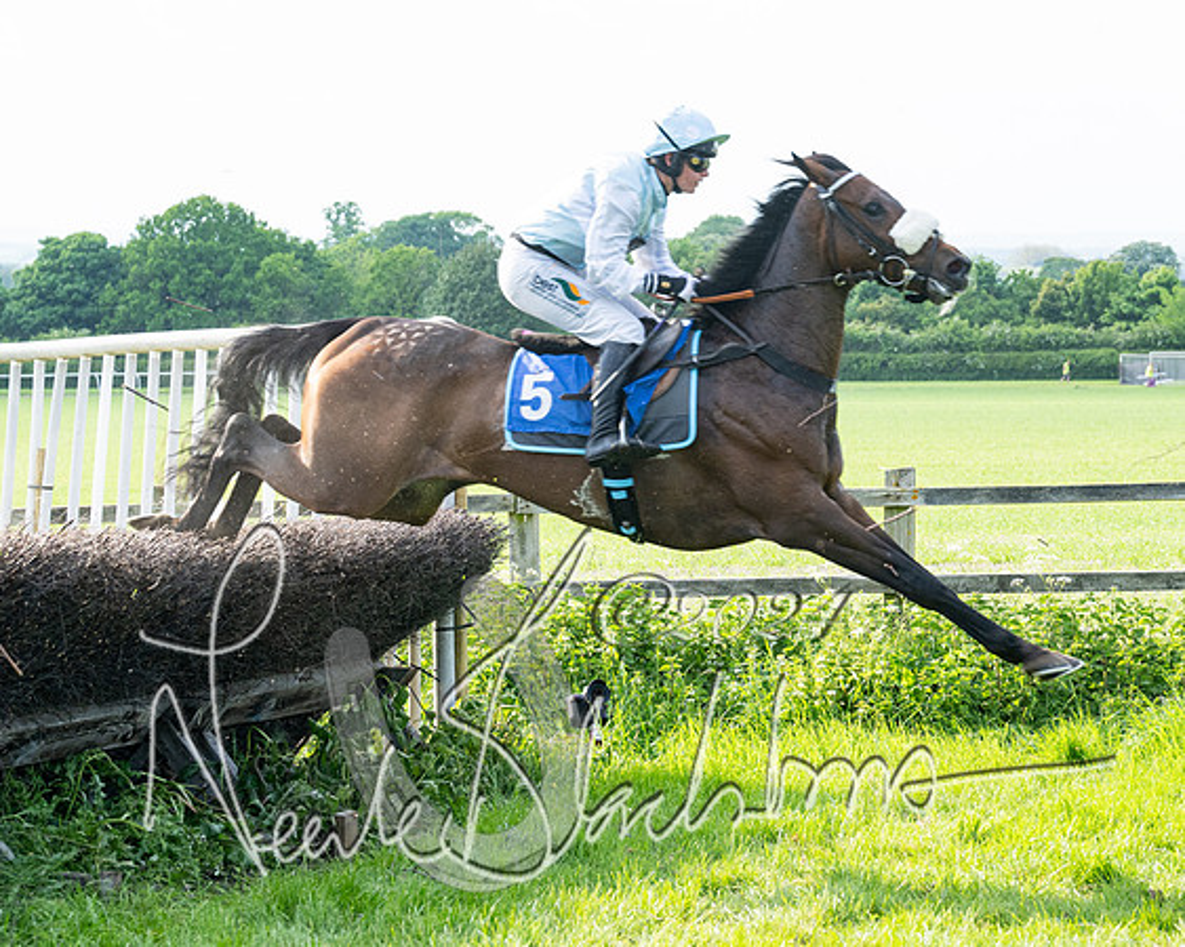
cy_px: 412
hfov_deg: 16.8
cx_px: 794
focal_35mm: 114
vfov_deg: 13.5
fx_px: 4003
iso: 400
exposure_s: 1/1000
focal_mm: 70
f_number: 5
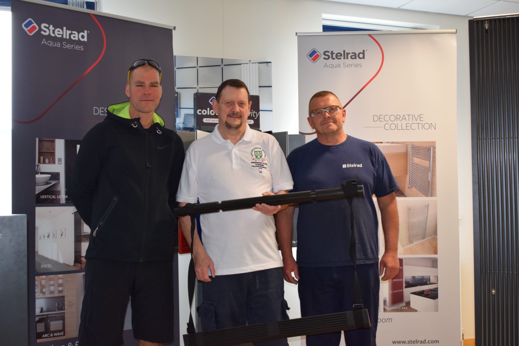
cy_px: 173
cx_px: 260
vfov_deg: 29.9
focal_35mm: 45
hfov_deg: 43.6
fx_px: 649
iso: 800
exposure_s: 1/100
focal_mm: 30
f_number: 5
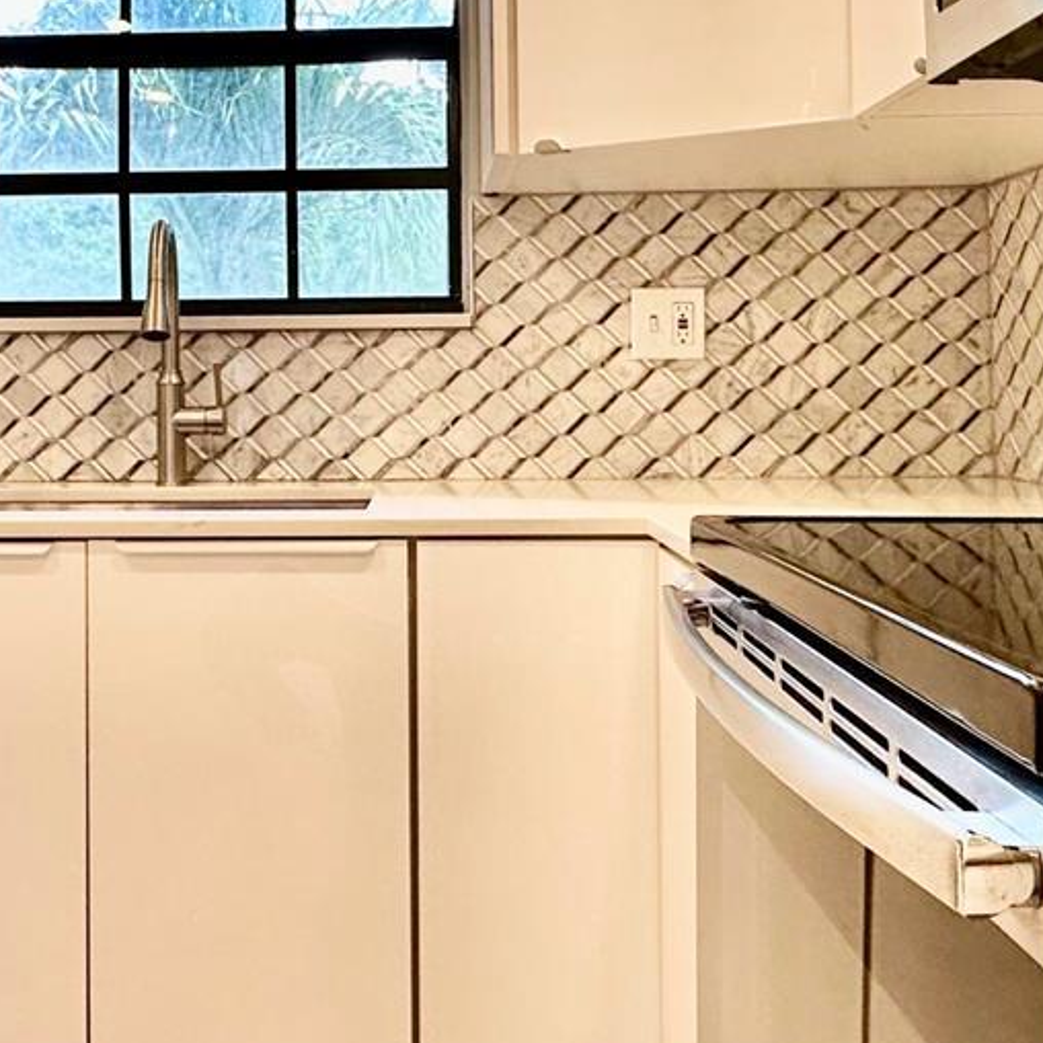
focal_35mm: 39
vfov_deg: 42.4
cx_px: 378
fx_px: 1329
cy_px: 368
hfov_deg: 42.4
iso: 200
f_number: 2.2
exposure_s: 1/120
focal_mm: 2.22
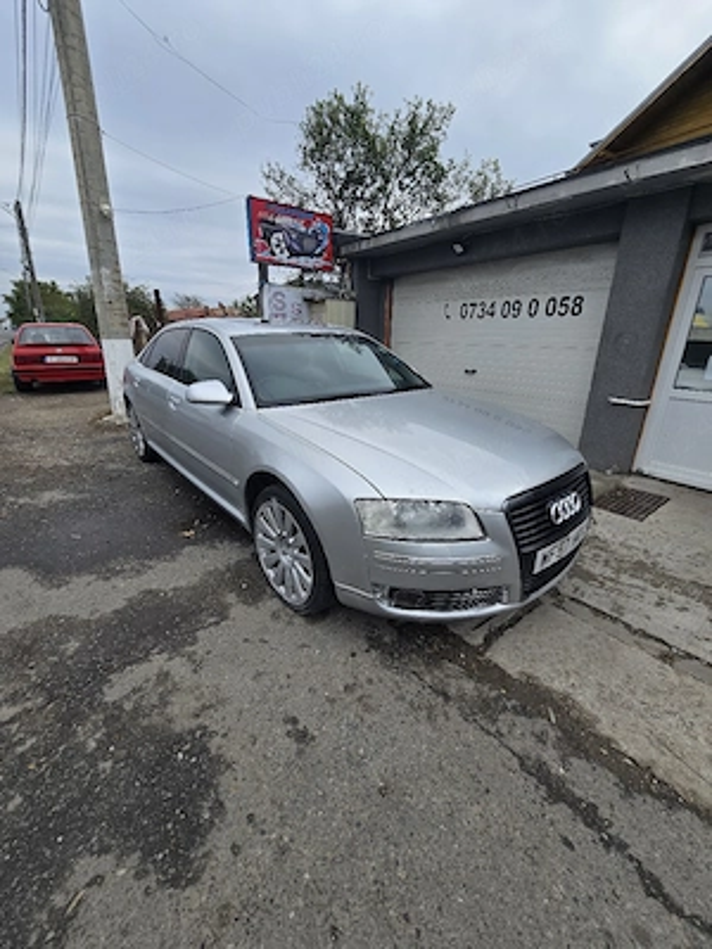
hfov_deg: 89.9
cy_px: 474
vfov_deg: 106.2
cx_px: 356
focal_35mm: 13
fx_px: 357
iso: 50
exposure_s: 1/2000
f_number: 2.2
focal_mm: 2.2
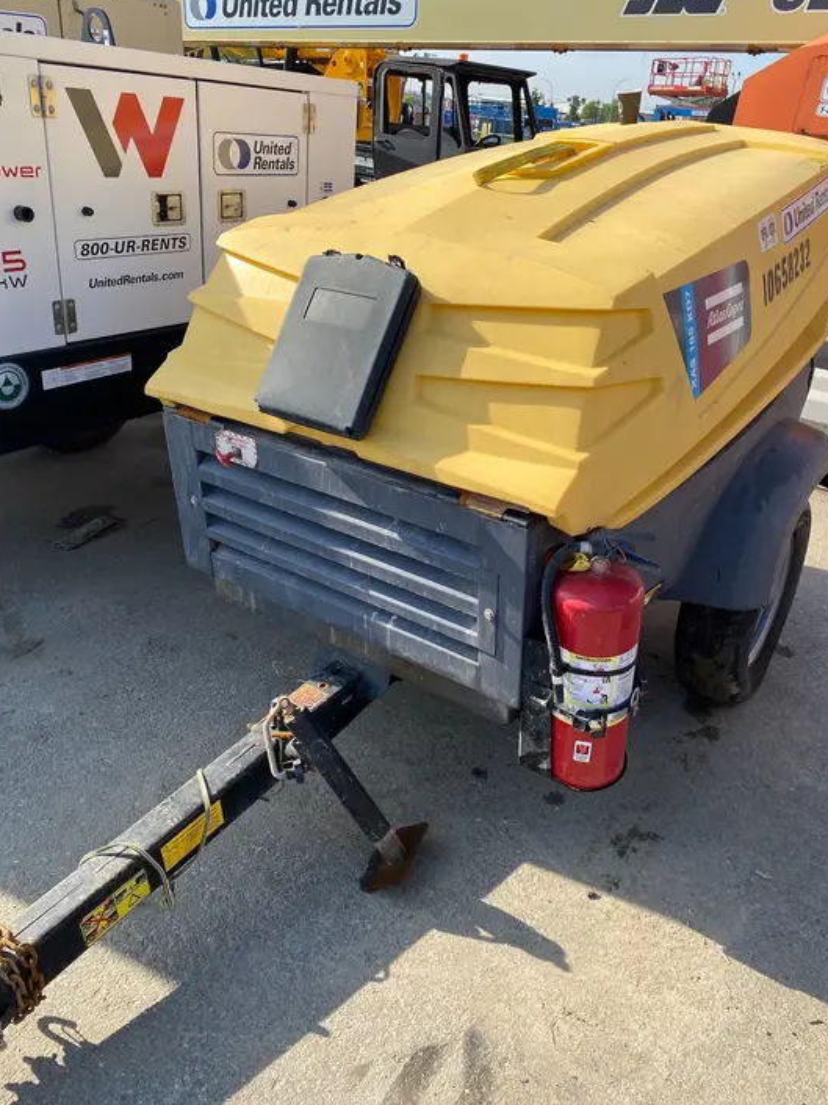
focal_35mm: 27
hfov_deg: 51.3
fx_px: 862
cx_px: 427
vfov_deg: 65.3
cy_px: 539
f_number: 1.8
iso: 32
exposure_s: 1/1701
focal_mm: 4.25
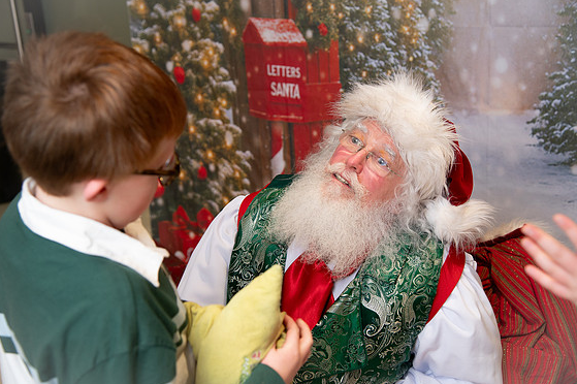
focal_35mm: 54
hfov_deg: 36.9
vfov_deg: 25.0
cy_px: 193
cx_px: 282
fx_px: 865
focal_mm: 52
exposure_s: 1/200
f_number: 4.5
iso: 1250
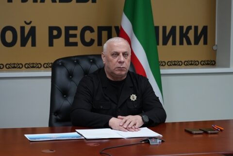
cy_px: 78
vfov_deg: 13.0
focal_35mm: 105
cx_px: 116
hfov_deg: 19.5
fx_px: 680
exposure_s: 1/50
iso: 800
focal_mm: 70
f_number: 4
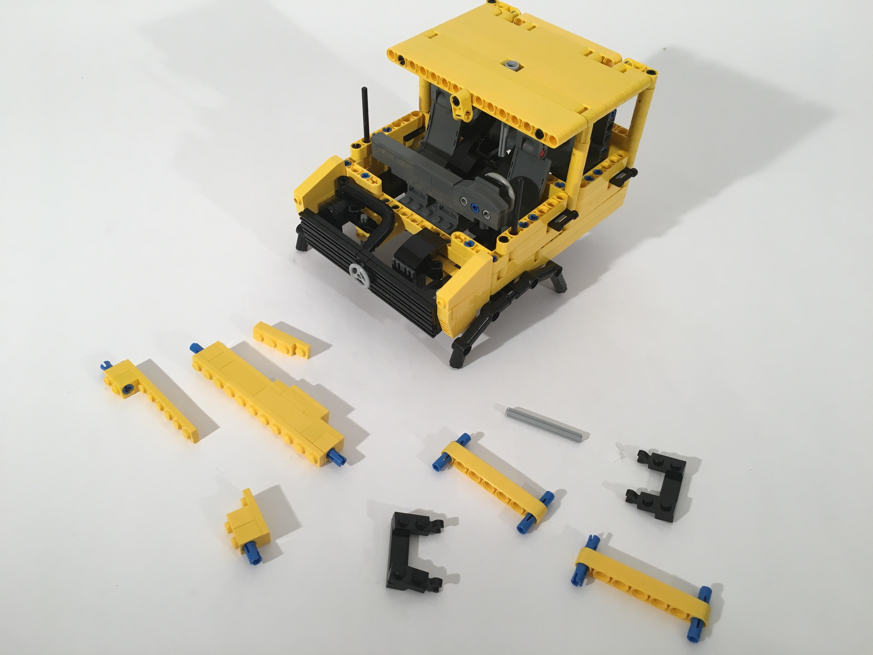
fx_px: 731
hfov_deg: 61.7
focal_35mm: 29
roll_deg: -4.6
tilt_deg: -44.5
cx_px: 436
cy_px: 328
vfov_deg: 48.2
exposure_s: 1/40
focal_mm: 4.15
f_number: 2.2
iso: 25
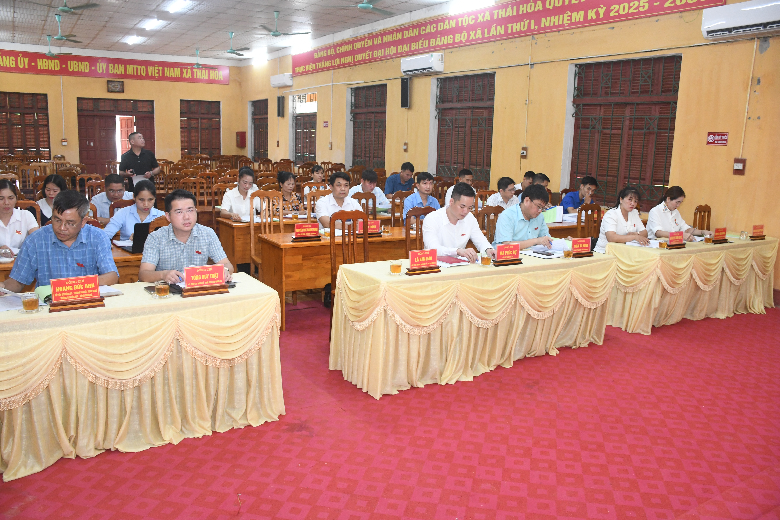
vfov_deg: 47.9
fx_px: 585
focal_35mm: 27
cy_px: 260
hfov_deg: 67.4
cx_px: 390
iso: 1600
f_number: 4
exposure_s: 1/100
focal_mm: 18
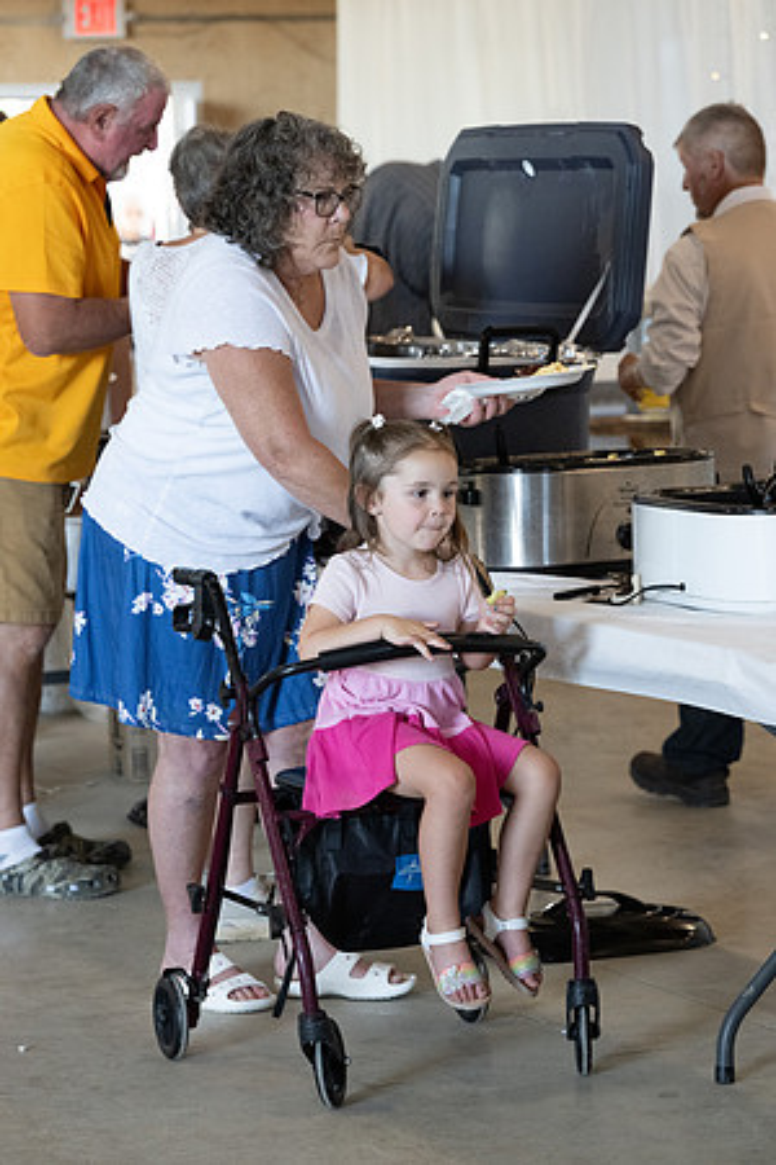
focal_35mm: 115
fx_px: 3718
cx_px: 388
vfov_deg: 17.8
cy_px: 582
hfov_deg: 11.9
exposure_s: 1/200
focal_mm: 115
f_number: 5.6
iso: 6400
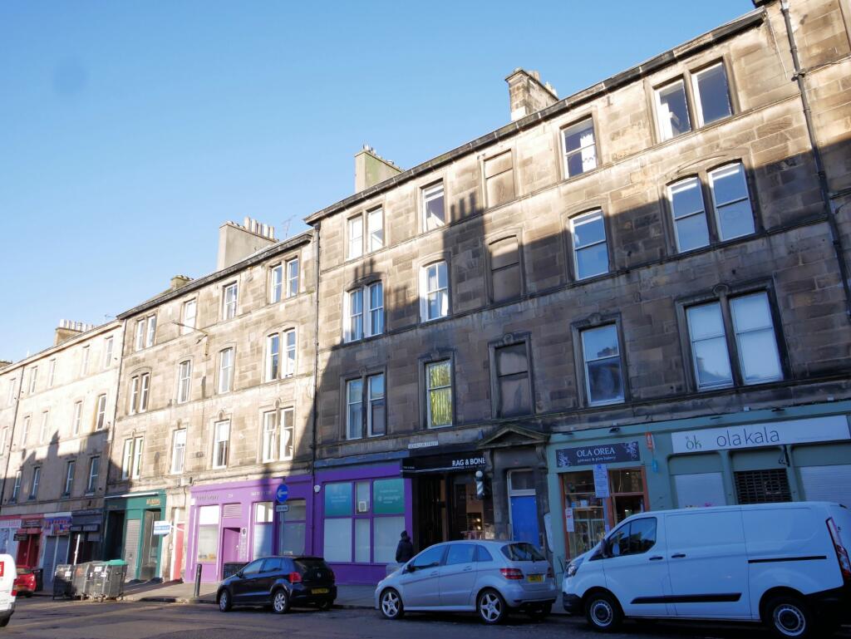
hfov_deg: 63.4
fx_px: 689
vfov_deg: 49.8
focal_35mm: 28
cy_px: 320
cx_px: 426
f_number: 5.6
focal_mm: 14
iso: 200
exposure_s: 1/200
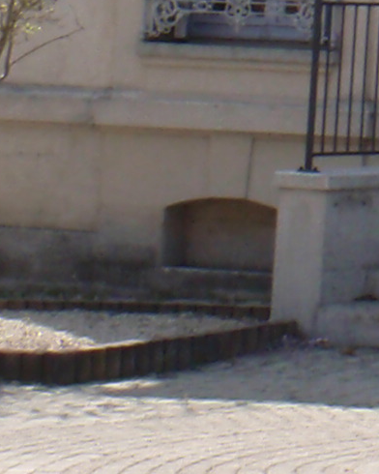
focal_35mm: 316
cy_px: -701
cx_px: 1440
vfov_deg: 5.9
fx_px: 4431
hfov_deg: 4.5
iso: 64
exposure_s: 1/80
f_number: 9
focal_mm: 7.25
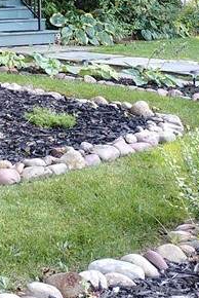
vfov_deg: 21.3
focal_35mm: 88
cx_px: -197
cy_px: -73
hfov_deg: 13.4
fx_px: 728
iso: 325
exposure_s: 1/120
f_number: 1.8
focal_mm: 5.56
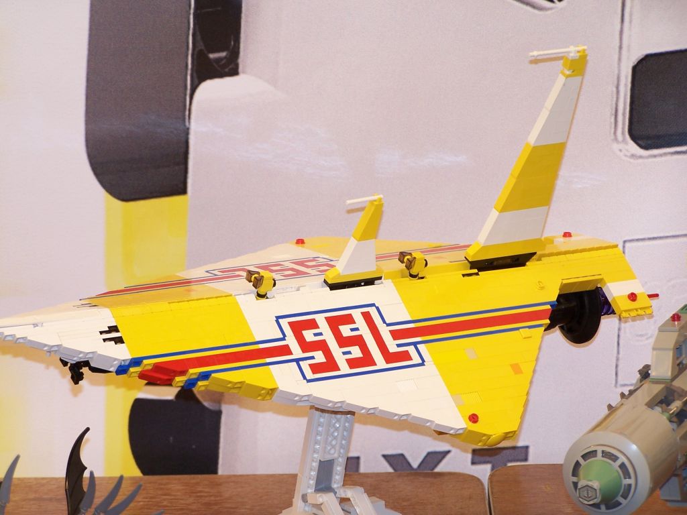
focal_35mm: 139
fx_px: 2759
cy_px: 258
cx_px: 344
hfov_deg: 14.2
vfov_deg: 10.7
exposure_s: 1/6
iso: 80
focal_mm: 23.1
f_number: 3.2
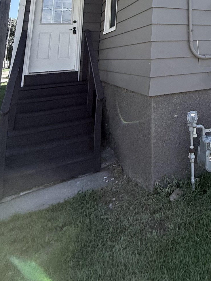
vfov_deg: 45.1
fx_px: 268
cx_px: 206
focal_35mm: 33
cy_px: -11
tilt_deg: +14.8
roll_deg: +3.4
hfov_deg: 38.6
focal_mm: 2.22
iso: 50
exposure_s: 1/955
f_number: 2.2
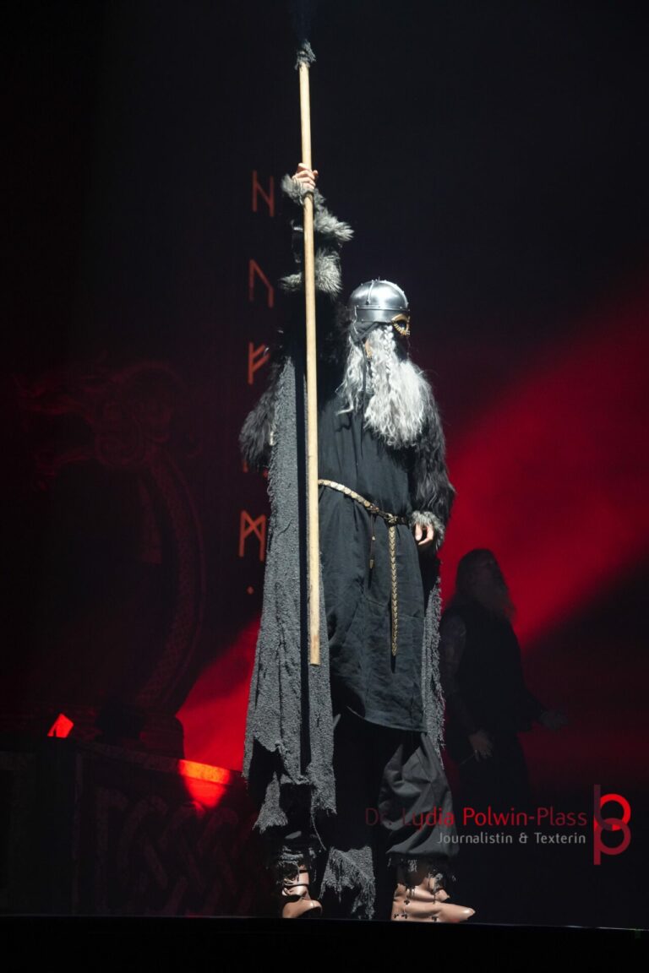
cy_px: 486
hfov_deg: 20.6
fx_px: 1785
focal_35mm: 66
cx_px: 324
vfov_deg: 30.5
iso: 3200
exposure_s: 1/160
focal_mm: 44
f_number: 4.5
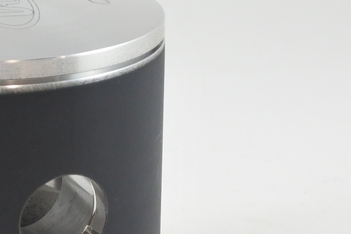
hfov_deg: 18.6
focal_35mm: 107
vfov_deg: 12.7
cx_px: -4
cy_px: 184
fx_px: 1043
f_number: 4.2
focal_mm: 15
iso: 500
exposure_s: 1/125
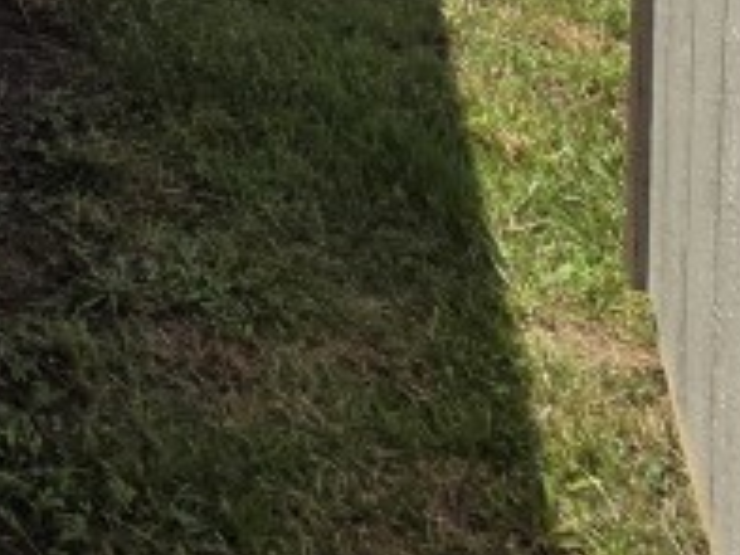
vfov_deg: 16.8
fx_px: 1454
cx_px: -532
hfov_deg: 21.1
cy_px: -525
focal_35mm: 68
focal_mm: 2.2
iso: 50
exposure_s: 1/2032
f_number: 2.2
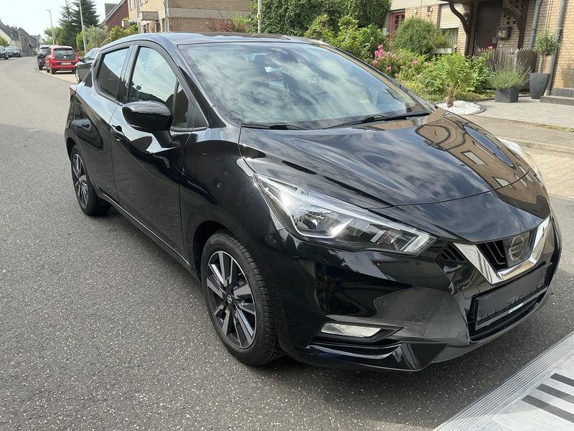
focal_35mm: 28
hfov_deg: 63.4
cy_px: 216
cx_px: 287
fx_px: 464
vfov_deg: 49.7
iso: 25
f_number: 1.8
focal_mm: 3
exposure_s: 1/514
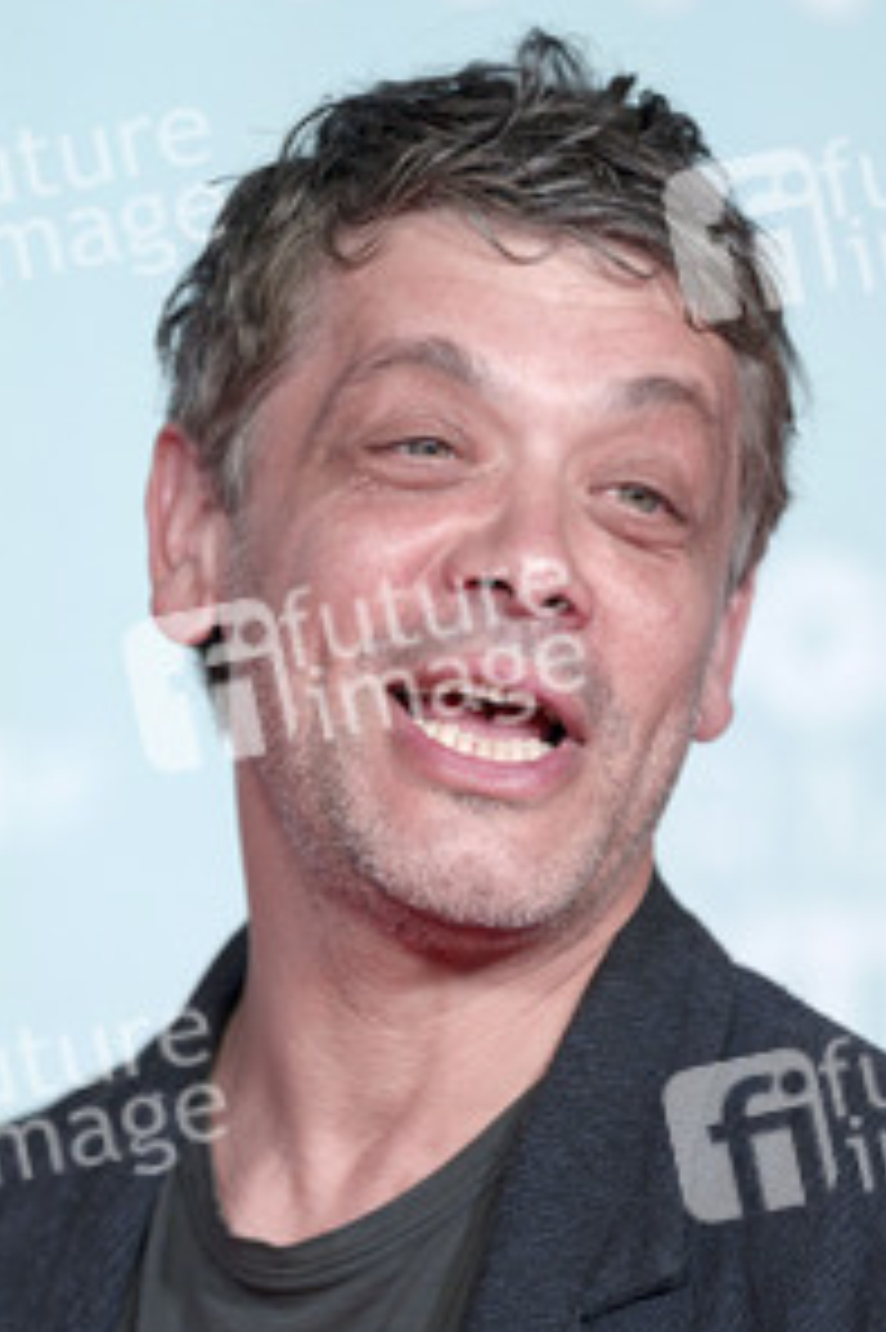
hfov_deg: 5.1
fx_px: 9978
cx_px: 486
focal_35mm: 270
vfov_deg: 7.6
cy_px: 891
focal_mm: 200
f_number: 2.8
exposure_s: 1/250
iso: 500
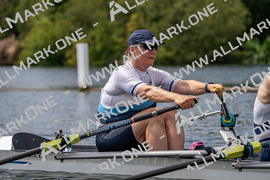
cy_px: 90
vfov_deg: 6.9
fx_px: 1500
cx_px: 135
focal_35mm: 200
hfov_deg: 10.3
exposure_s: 1/1600
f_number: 5.6
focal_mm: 200
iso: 200
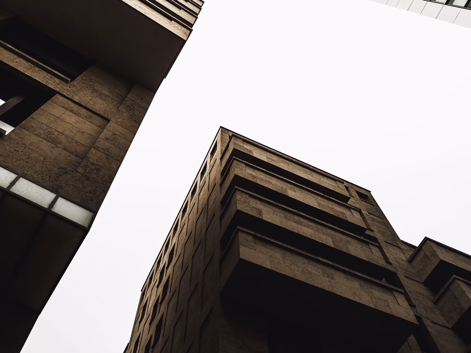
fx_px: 435
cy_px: 176
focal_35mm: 32
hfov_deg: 56.8
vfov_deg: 44.2
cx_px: 236
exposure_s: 1/640
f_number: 2
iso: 320
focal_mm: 16
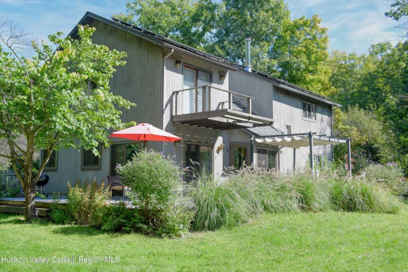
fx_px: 408
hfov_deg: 53.1
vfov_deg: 36.9
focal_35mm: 36
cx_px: 204
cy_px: 136
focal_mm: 24
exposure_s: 1/125
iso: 250
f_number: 8
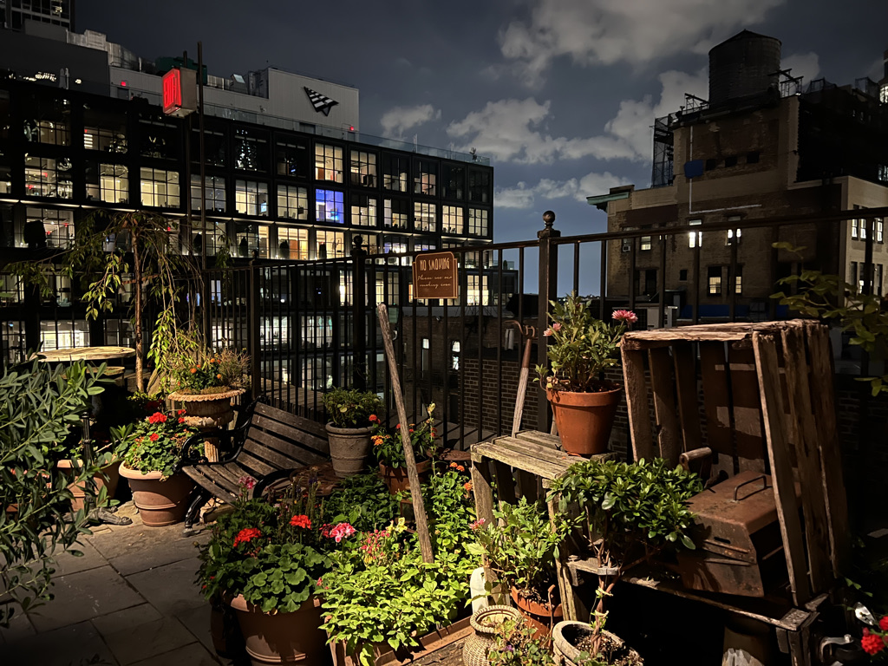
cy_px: 333
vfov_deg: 53.1
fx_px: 667
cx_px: 444
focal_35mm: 26
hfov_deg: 67.3
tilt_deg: -3.0
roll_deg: +0.6
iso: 800
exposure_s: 1/9
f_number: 1.5
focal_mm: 5.7
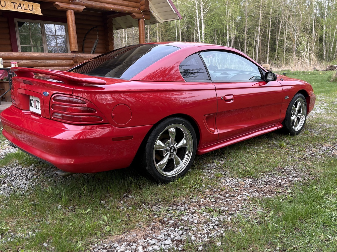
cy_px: 129
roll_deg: -0.5
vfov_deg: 45.4
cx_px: 196
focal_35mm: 31
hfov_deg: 58.0
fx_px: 302
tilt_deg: -12.6
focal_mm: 5.96
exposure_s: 1/122
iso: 50
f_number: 1.6
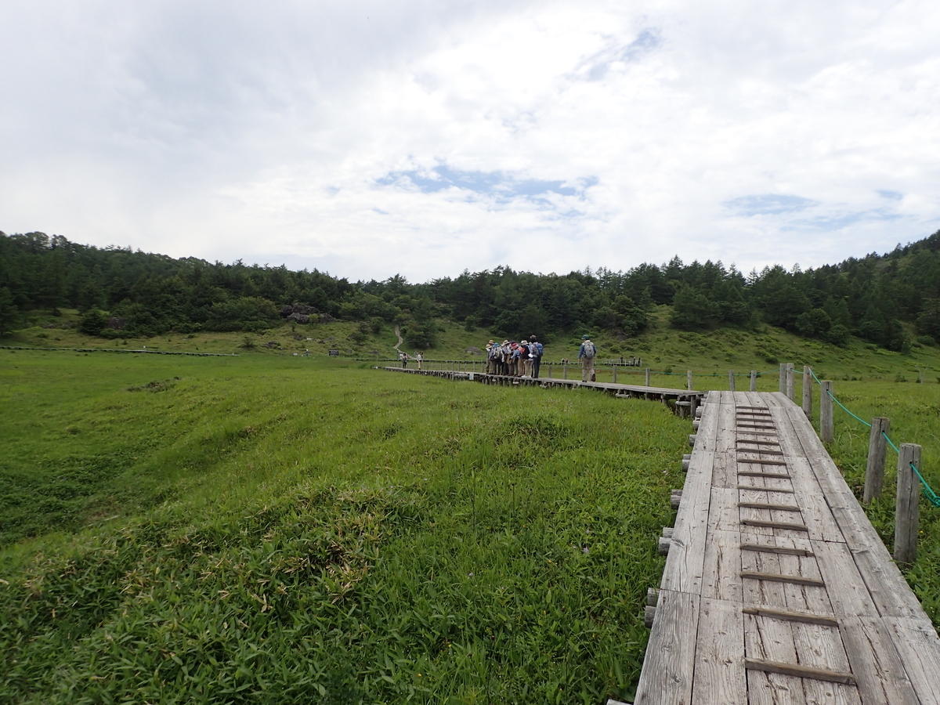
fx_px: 679
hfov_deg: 69.4
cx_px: 470
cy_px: 352
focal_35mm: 25
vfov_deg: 54.9
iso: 100
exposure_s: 1/250
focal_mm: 4.5
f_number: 8
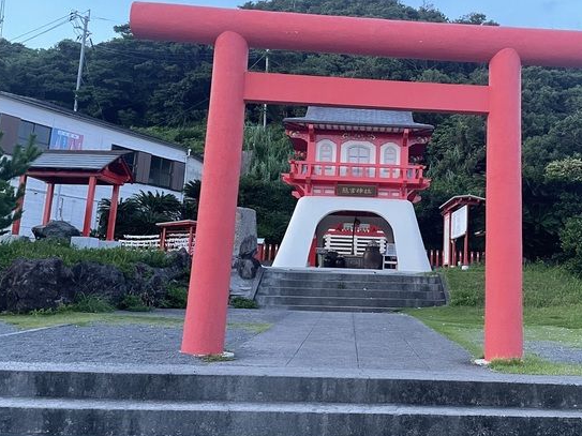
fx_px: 656
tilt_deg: +10.2
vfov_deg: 36.6
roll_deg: -2.0
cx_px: 397
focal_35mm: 39
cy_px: 171
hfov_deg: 47.0
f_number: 1.6
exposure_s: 1/60
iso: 250
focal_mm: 4.2
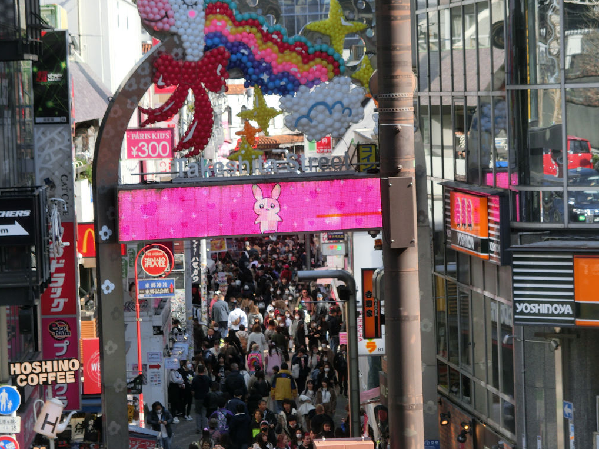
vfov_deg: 9.3
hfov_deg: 12.4
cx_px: 298
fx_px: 2751
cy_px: 224
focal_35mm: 159
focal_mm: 27.9
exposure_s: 1/250
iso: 80
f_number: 5.3
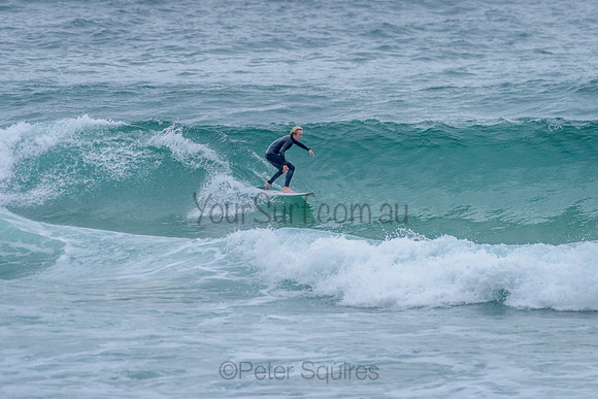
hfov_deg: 3.4
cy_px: 155
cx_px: 300
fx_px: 10181
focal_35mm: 613
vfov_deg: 2.2
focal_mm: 500
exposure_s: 1/2000
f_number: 5.6
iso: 1400
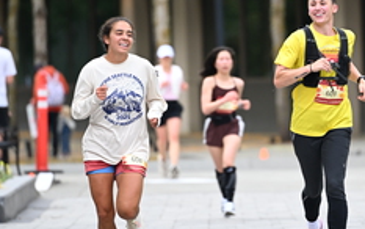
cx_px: 253
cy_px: 93
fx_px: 4788
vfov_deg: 2.7
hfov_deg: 4.4
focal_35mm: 481
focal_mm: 200
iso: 640
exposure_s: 1/2000
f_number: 2.8
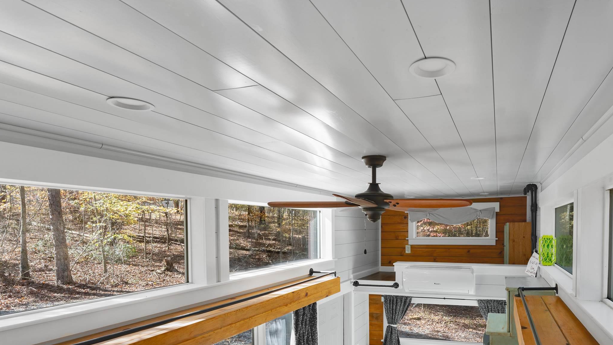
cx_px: 414
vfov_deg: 50.3
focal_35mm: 22
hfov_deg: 78.3
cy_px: 237
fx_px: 358
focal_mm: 14
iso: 250
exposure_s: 1/10
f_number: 8
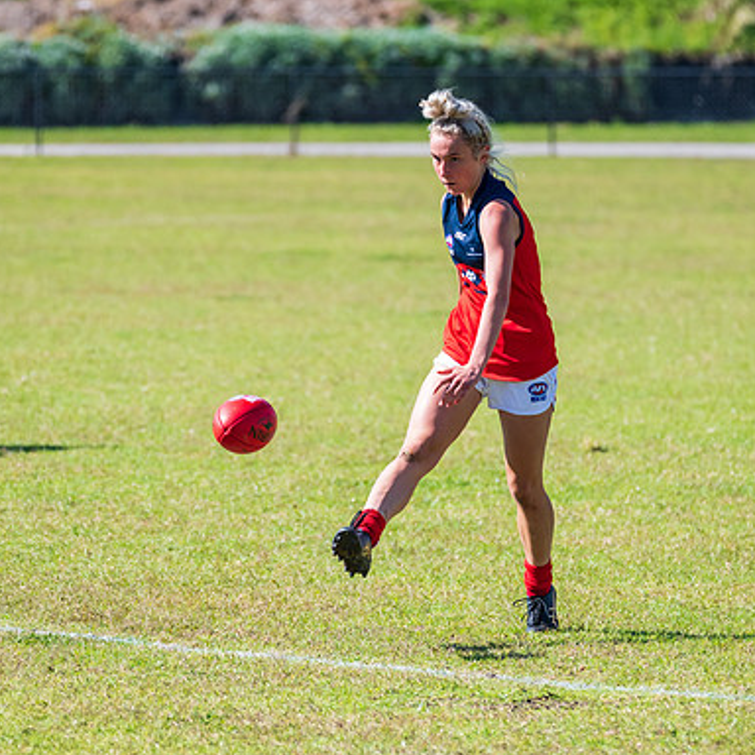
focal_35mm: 426
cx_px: 410
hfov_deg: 4.1
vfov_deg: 4.1
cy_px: 373
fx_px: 10512
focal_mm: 300
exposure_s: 1/2000
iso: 800
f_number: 7.1
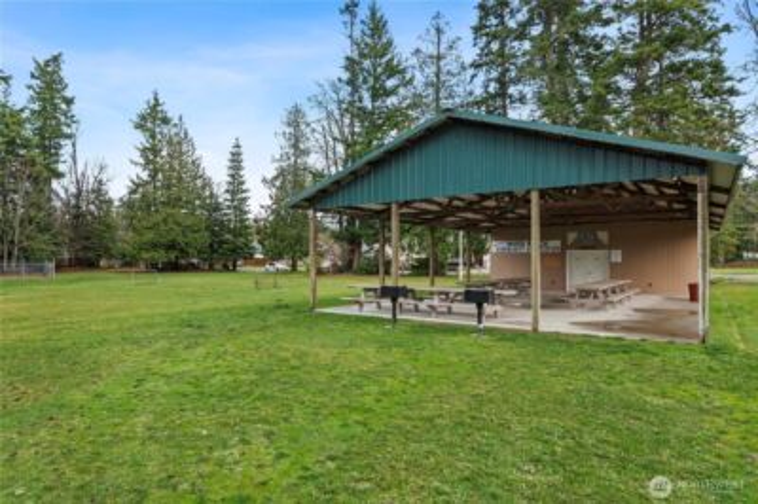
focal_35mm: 22
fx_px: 463
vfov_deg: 57.1
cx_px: 379
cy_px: 252
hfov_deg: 78.6
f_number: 8
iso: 200
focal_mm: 22
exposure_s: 1/50
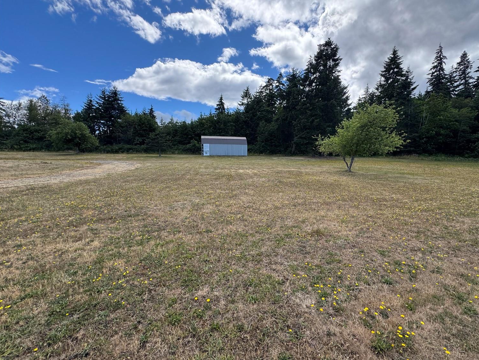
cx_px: 255
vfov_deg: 81.8
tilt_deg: -4.7
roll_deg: +0.3
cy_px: 182
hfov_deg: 98.0
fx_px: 208
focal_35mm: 15
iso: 50
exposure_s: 1/1198
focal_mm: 2.22
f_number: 2.2
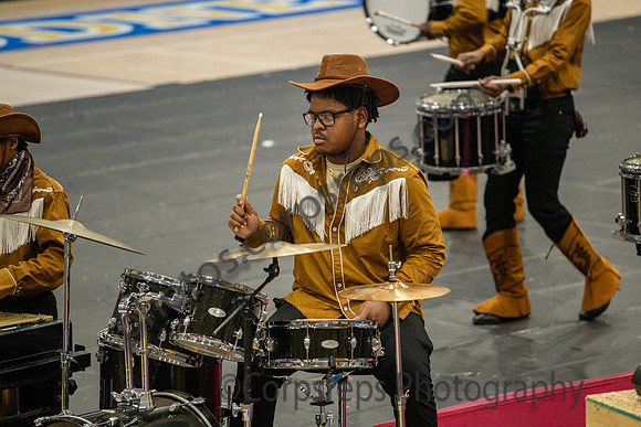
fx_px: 3826
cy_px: 198
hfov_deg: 9.6
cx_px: 344
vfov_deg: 6.4
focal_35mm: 215
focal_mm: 200
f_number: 4
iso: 4500
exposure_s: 1/500
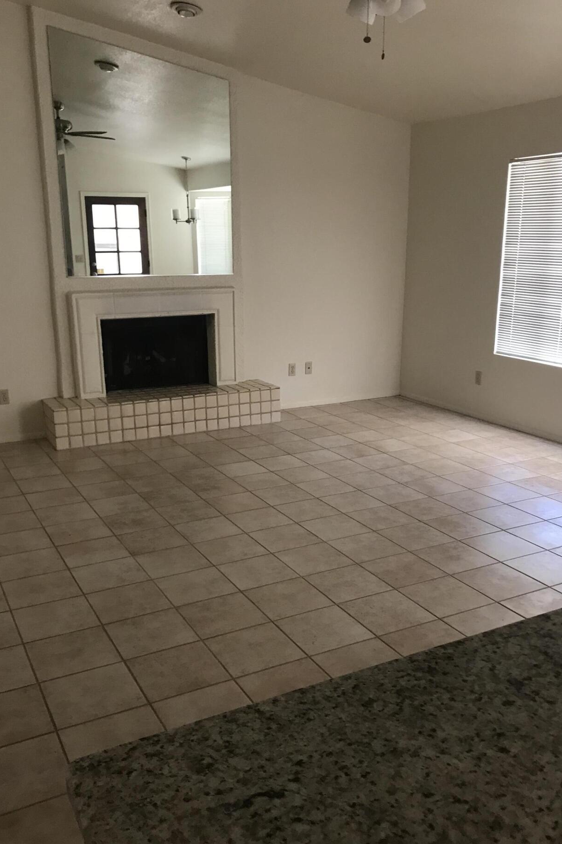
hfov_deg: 41.1
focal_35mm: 32
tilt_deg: -16.5
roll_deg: +0.7
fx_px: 749
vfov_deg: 58.6
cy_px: 462
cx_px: 286
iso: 40
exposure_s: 1/19
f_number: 1.8
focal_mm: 3.99
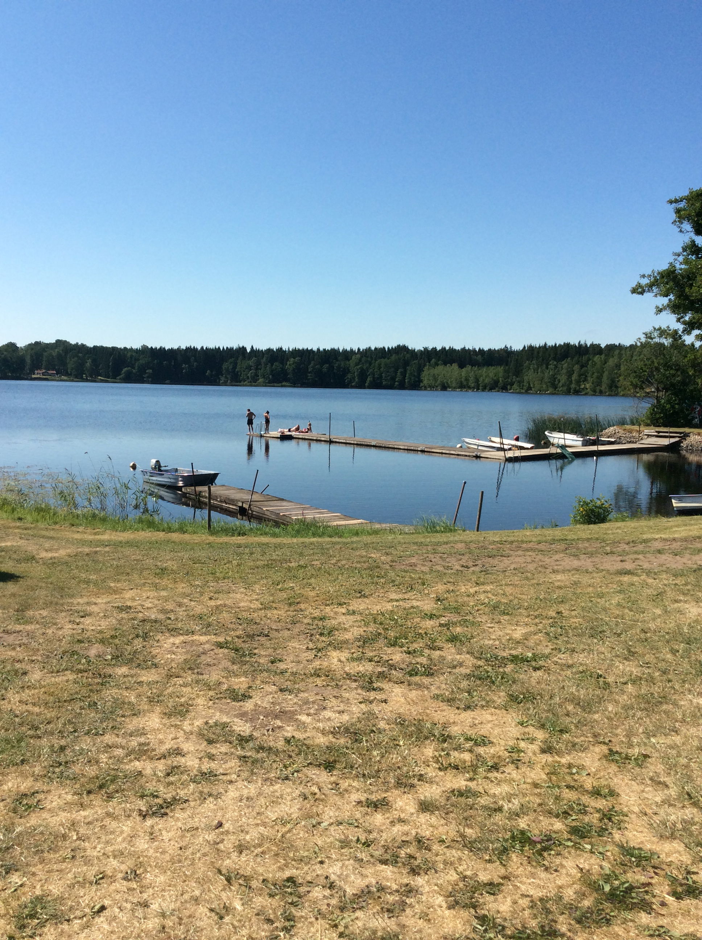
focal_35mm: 32
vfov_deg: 56.9
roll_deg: -0.3
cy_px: 470
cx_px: 351
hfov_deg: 44.1
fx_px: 868
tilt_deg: -7.5
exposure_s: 1/1684
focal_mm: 3.3
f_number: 2.4
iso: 32
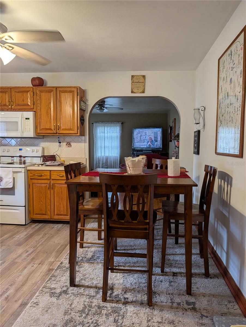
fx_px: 227
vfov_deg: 71.5
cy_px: 164
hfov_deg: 56.9
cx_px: 123
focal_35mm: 24
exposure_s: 1/120
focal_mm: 6.9
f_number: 1.68
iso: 154
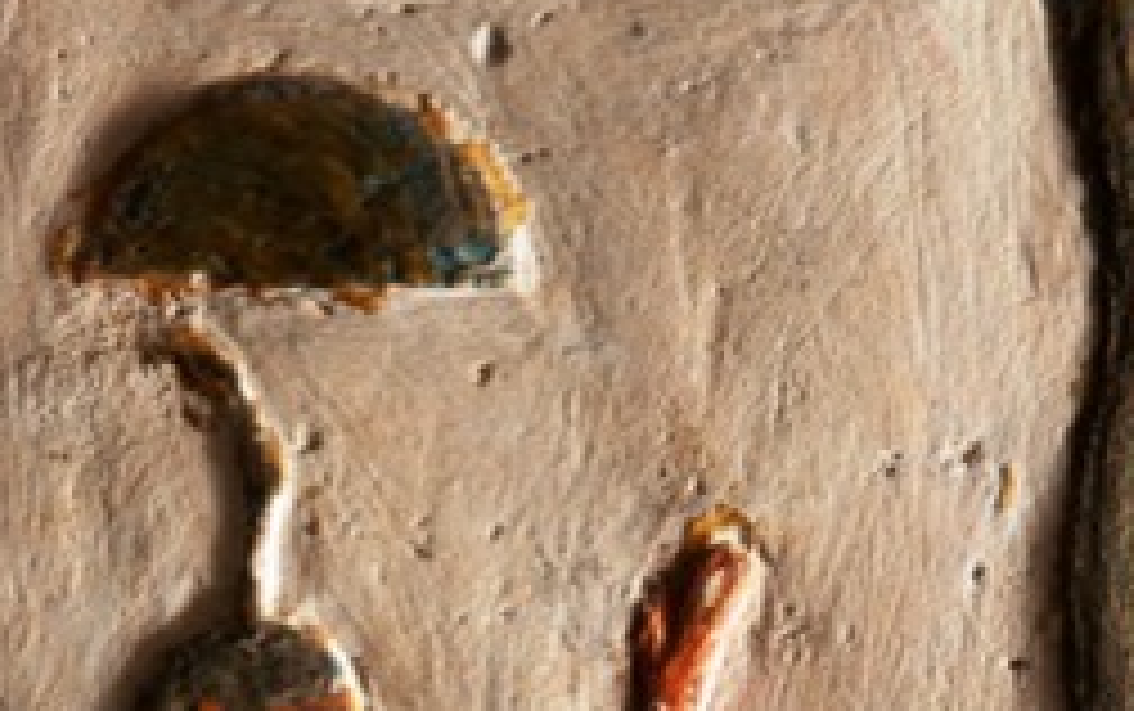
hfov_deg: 5.5
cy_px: 878
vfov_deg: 3.4
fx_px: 11792
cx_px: 418
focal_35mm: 381
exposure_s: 1/40
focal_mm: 105
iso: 1000
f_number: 5.6
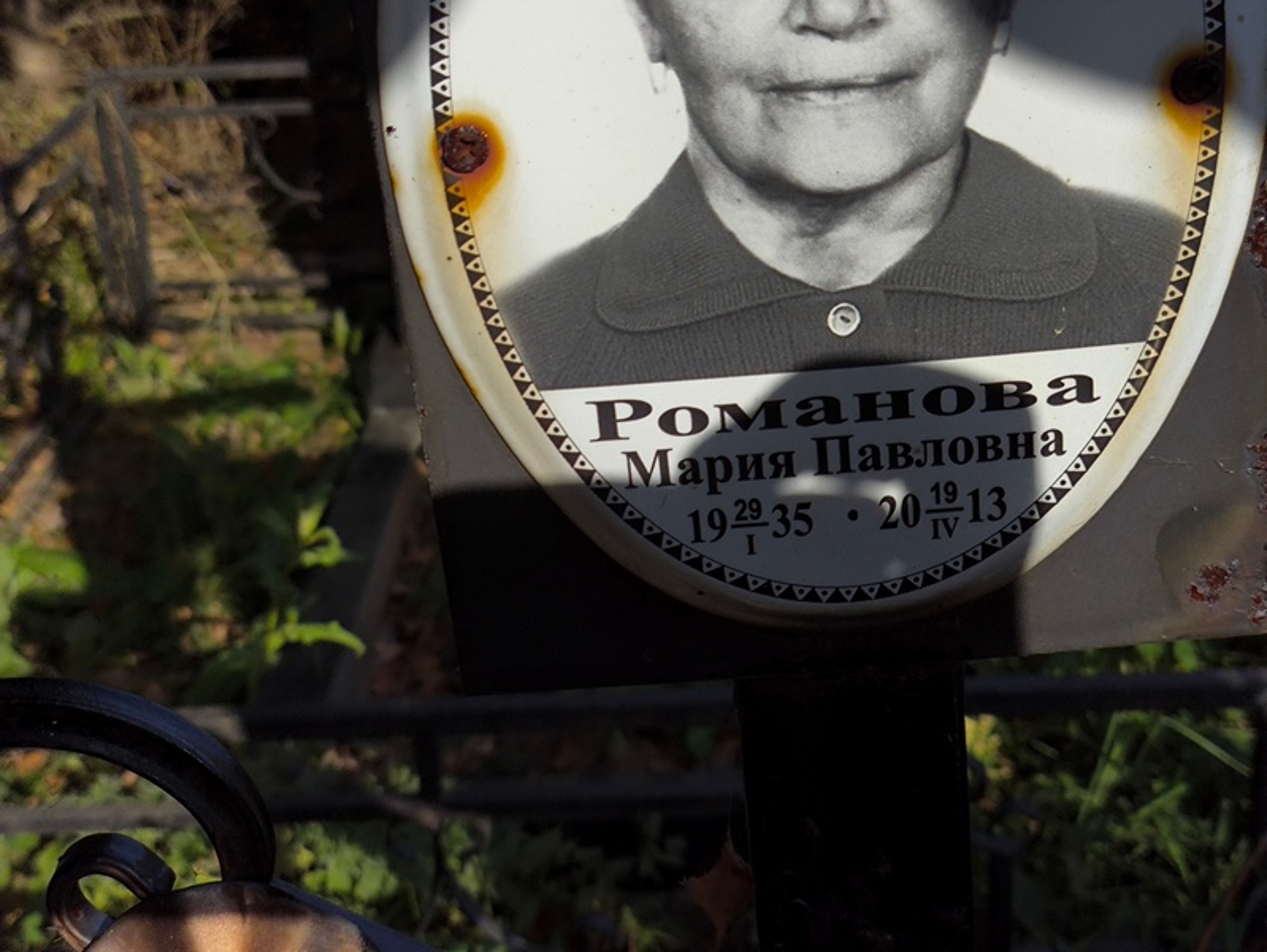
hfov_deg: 38.2
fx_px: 1831
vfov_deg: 29.1
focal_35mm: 50
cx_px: 634
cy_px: 476
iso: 50
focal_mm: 4.71
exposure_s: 1/3243
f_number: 1.7
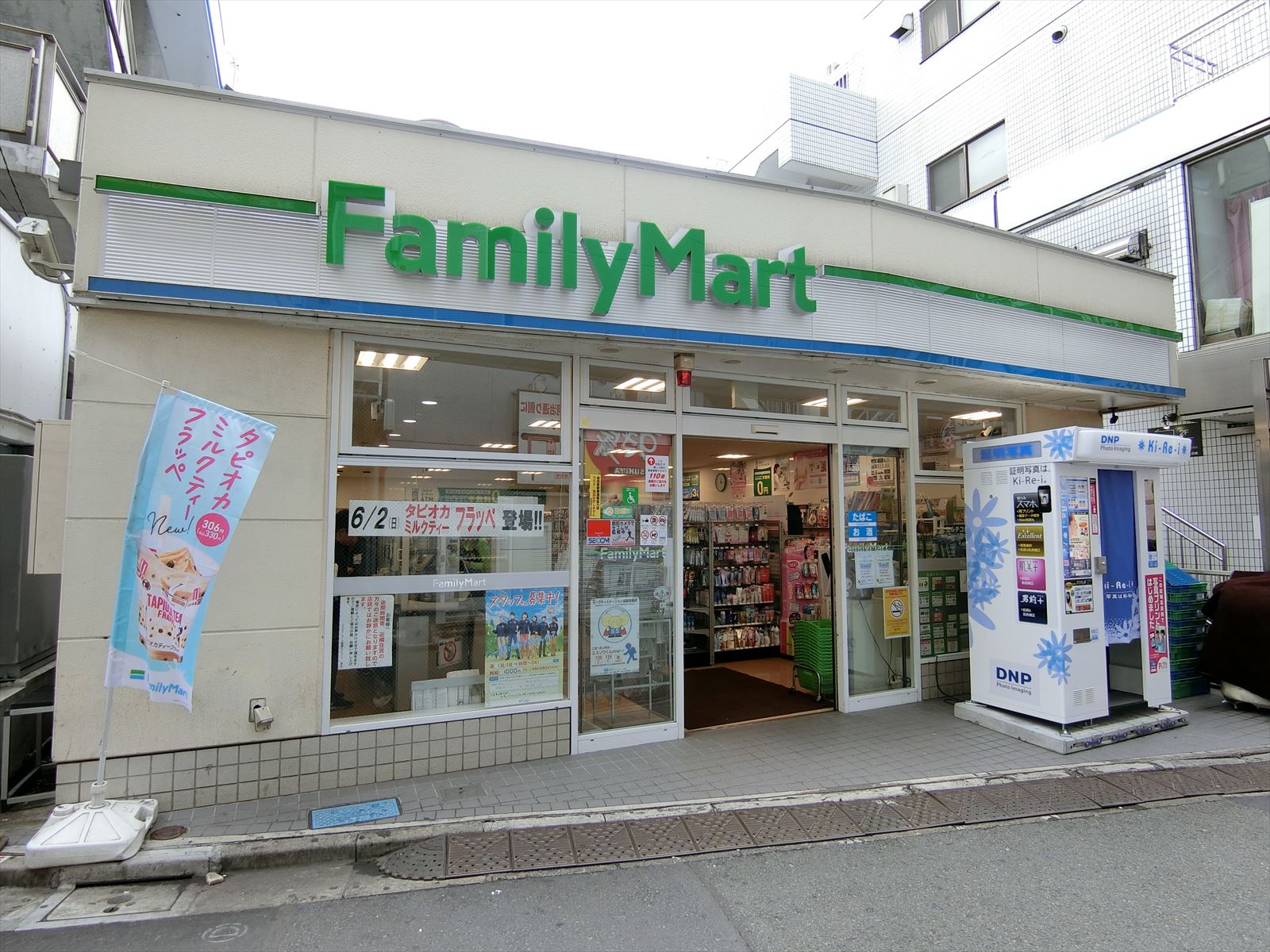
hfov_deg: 84.7
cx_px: 635
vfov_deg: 68.7
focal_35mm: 19
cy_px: 476
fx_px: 697
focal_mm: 4.06
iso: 80
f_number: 2.7
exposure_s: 1/250
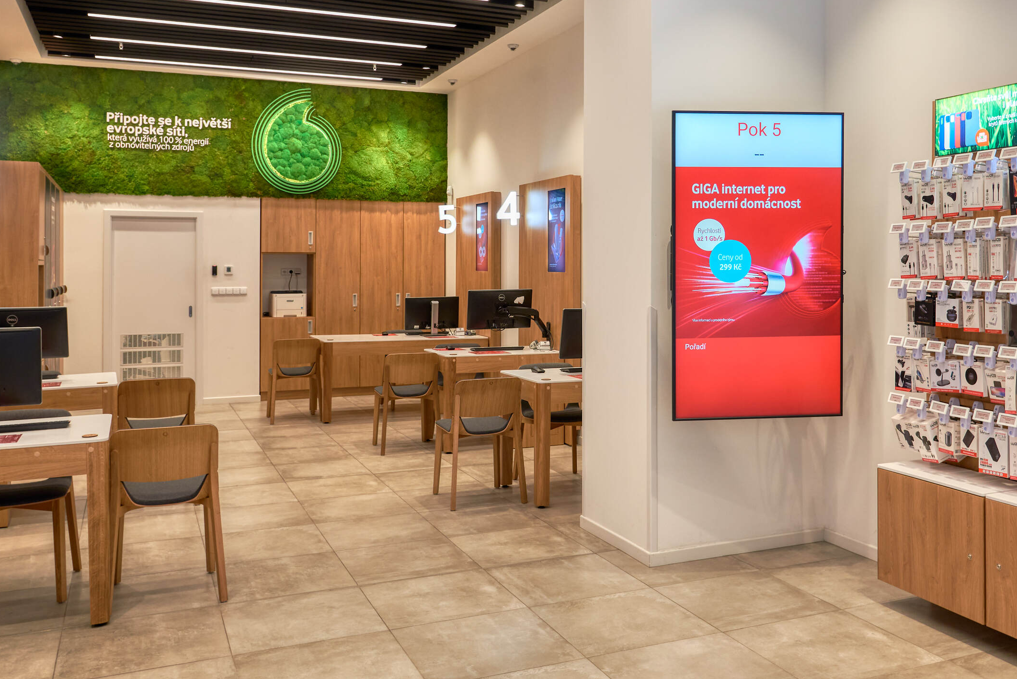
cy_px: 291
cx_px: 599
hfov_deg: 55.5
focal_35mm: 34
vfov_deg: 38.8
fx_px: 961
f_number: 6.3
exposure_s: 1/30
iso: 320
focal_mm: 24
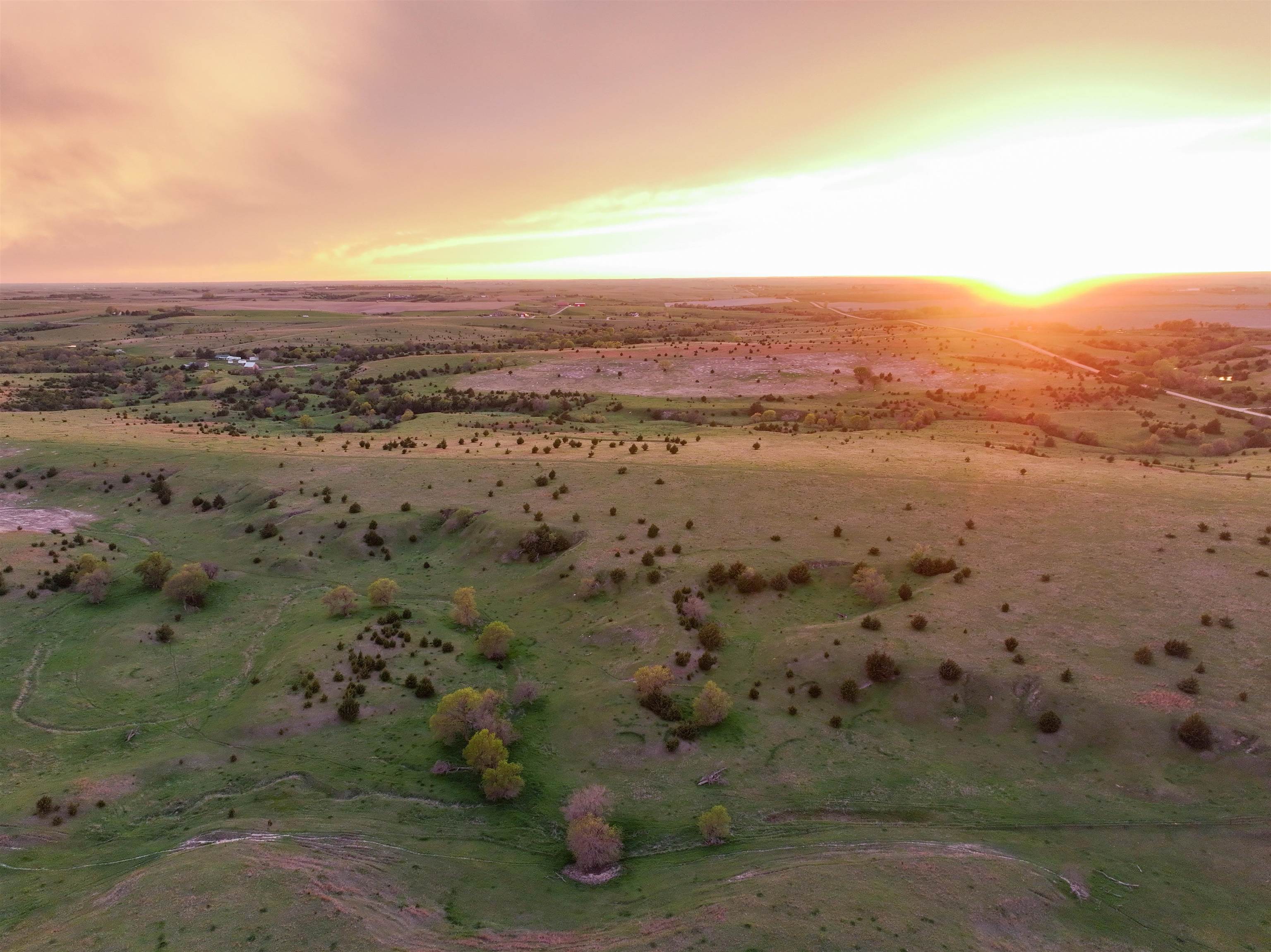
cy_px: 476
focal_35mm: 24
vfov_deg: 56.8
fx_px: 881
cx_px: 636
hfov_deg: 71.6
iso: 200
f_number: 2.8
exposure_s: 1/60
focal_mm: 12.29
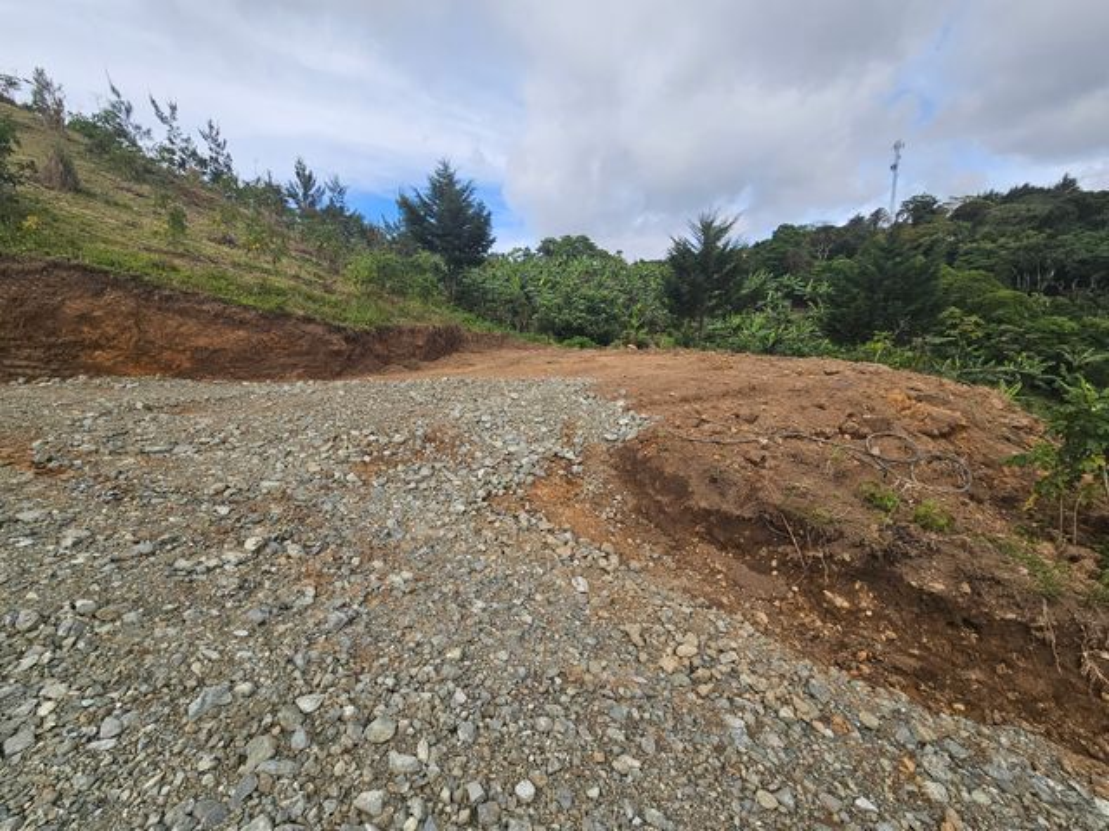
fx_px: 416
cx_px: 554
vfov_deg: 89.9
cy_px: 416
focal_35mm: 13
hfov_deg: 106.2
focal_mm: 2.2
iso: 50
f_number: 2.2
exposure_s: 1/2021
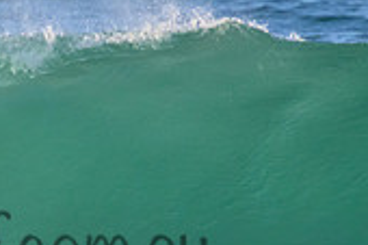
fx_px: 27859
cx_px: -22
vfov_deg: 0.5
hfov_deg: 0.8
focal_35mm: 2728
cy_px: 227
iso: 2200
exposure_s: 1/1600
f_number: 11
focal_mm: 800
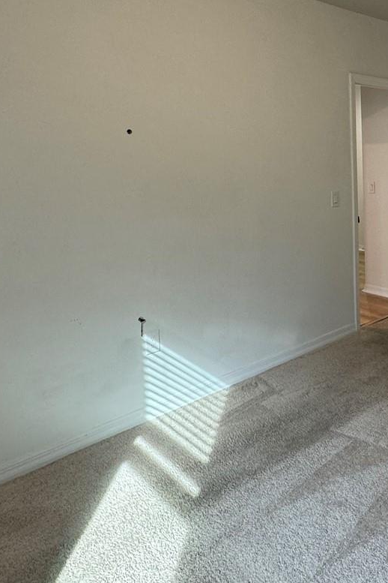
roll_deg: +0.9
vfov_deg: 60.2
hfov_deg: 39.3
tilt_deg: -3.3
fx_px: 485
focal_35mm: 30
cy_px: 185
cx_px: 374
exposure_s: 1/120
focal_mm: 2.22
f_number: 2.2
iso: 200
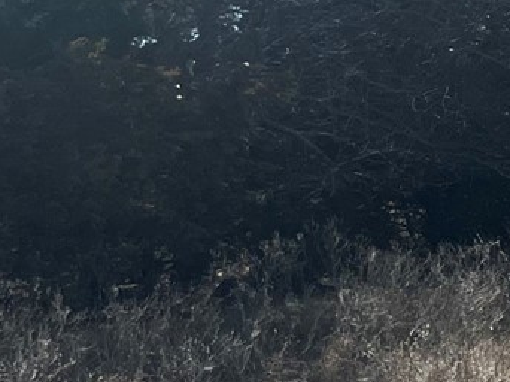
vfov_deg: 10.1
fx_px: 2150
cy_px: 272
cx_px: 1382
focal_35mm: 146
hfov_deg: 10.7
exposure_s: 1/5076
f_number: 1.6
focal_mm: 5.1
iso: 50
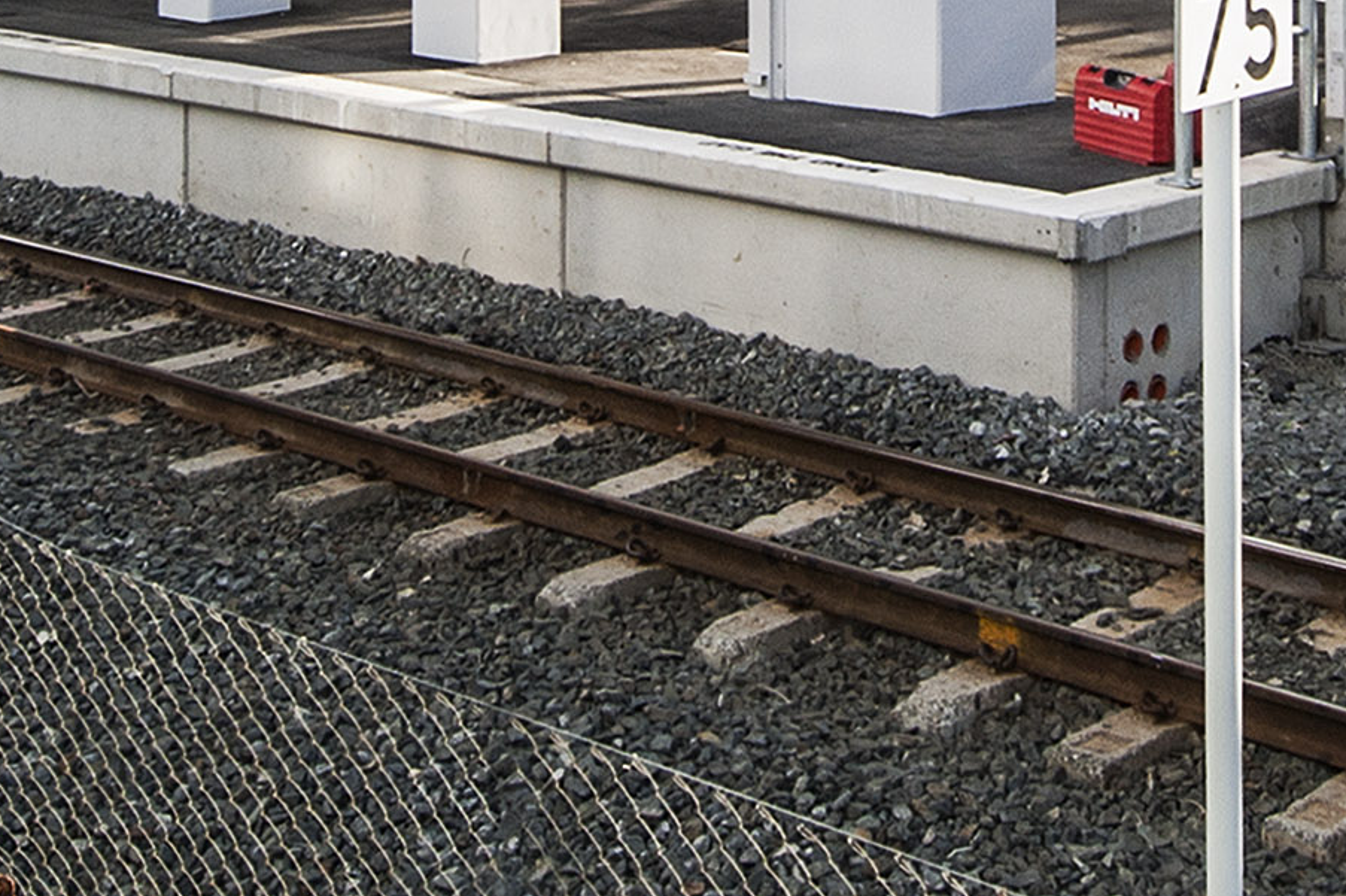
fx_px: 2466
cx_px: 850
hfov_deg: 30.4
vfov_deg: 16.7
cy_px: -763
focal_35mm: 66
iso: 400
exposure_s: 1/400
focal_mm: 14
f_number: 11
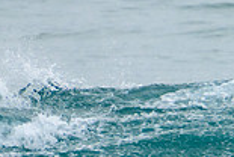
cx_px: 160
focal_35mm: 2051
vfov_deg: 0.7
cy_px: 218
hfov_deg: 1.0
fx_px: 13357
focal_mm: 400
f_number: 5.6
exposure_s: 1/1250
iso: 500
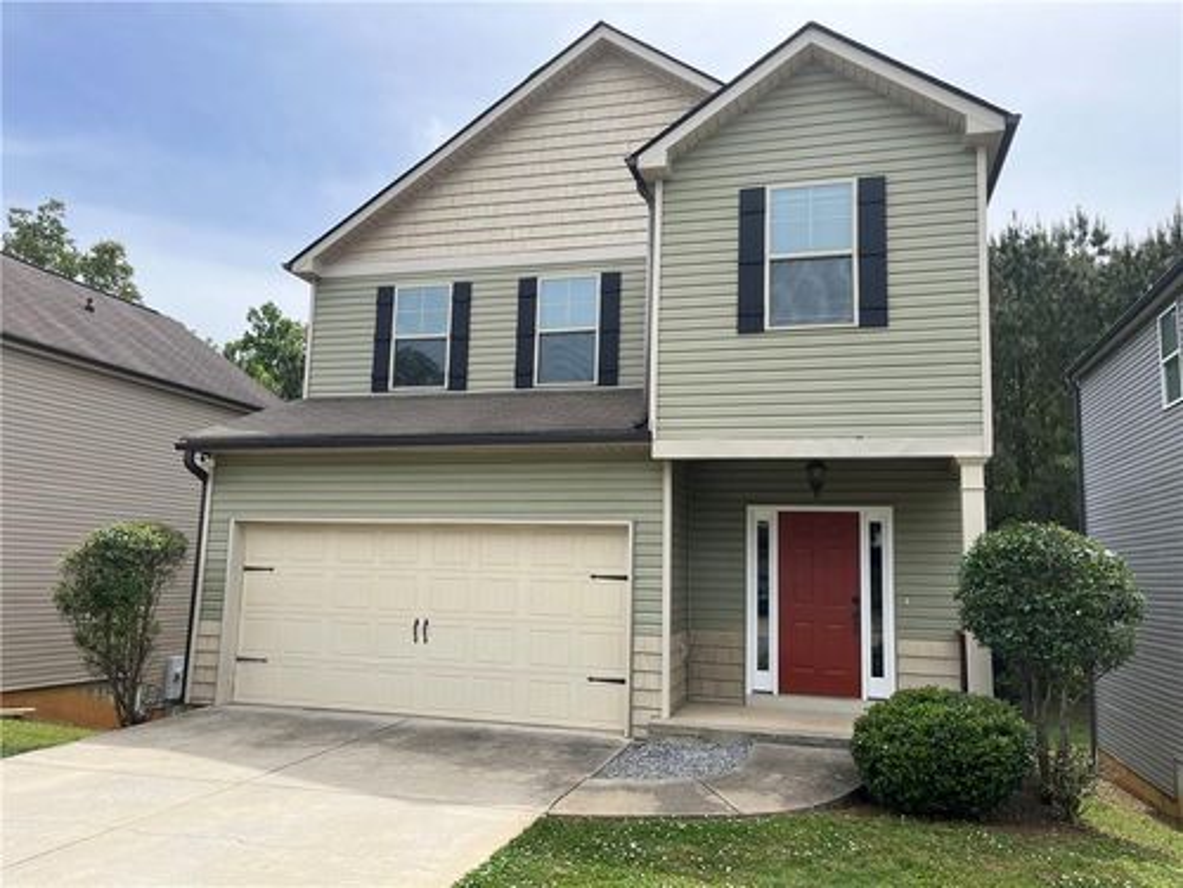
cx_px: 592
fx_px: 889
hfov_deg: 67.3
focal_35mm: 26
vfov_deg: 53.1
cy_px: 444
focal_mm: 5.1
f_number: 1.6
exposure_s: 1/2688
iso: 50
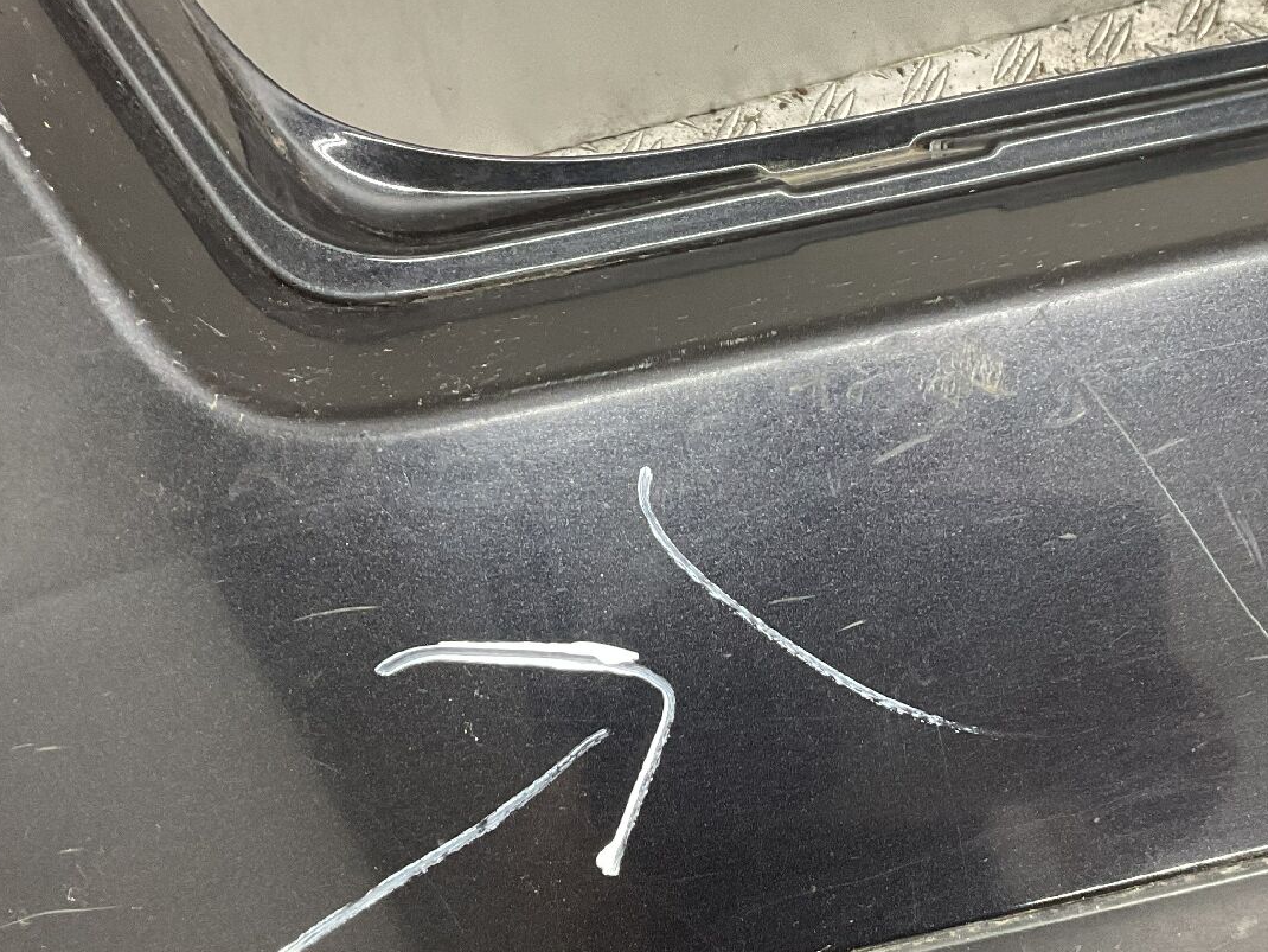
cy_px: 430
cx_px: 779
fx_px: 1905
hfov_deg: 36.6
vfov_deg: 28.0
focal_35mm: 52
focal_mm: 3
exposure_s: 1/50
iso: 125
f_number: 1.8
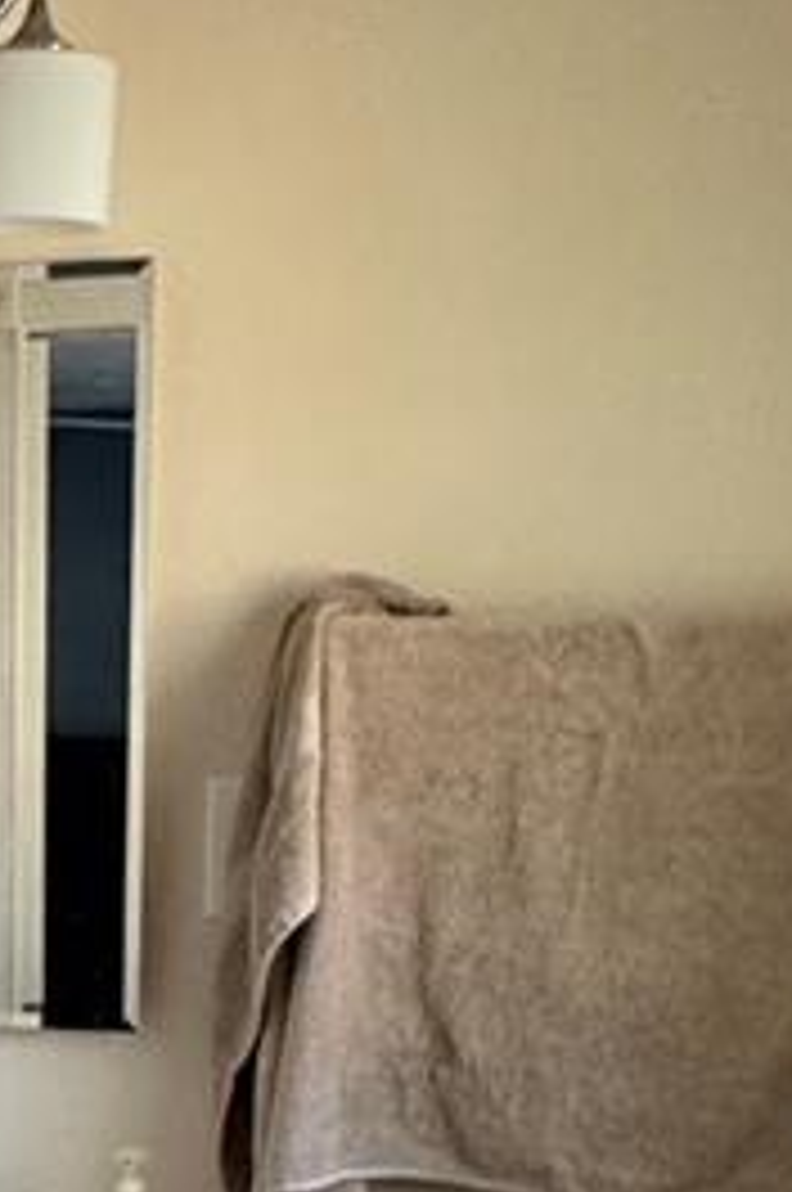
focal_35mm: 66
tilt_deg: -10.1
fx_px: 2184
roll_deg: +0.9
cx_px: -148
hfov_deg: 19.4
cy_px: 1093
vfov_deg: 29.2
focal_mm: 2.22
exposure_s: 1/60
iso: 500
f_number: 2.2
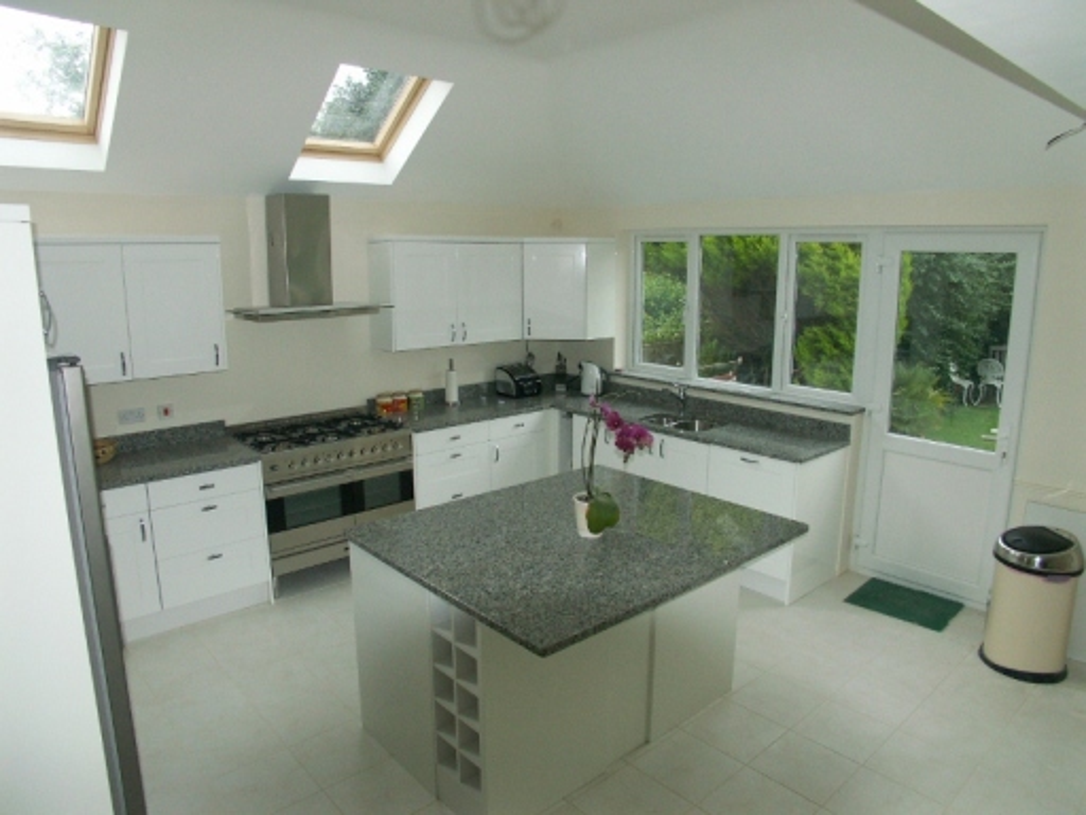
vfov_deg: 61.1
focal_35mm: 22
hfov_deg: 76.4
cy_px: 408
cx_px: 543
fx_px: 690
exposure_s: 1/800
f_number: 2.8
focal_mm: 5.76
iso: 200
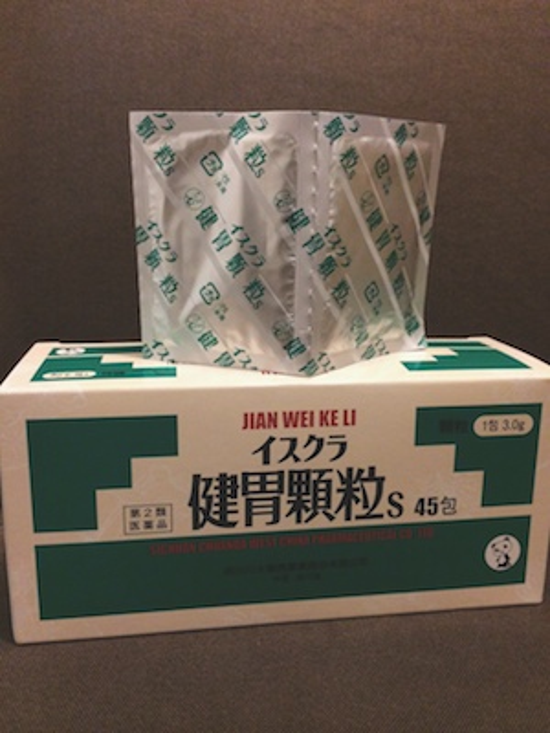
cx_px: 275
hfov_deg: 46.8
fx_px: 636
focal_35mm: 30
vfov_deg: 60.0
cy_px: 366
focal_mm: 4.12
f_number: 2.2
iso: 500
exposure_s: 1/17
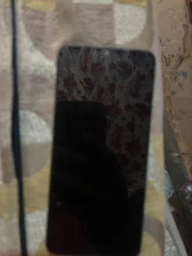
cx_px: 96
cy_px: 128
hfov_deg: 53.1
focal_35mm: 26
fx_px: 192
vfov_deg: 67.3
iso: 800
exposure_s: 1/25
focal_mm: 5.7
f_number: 1.5
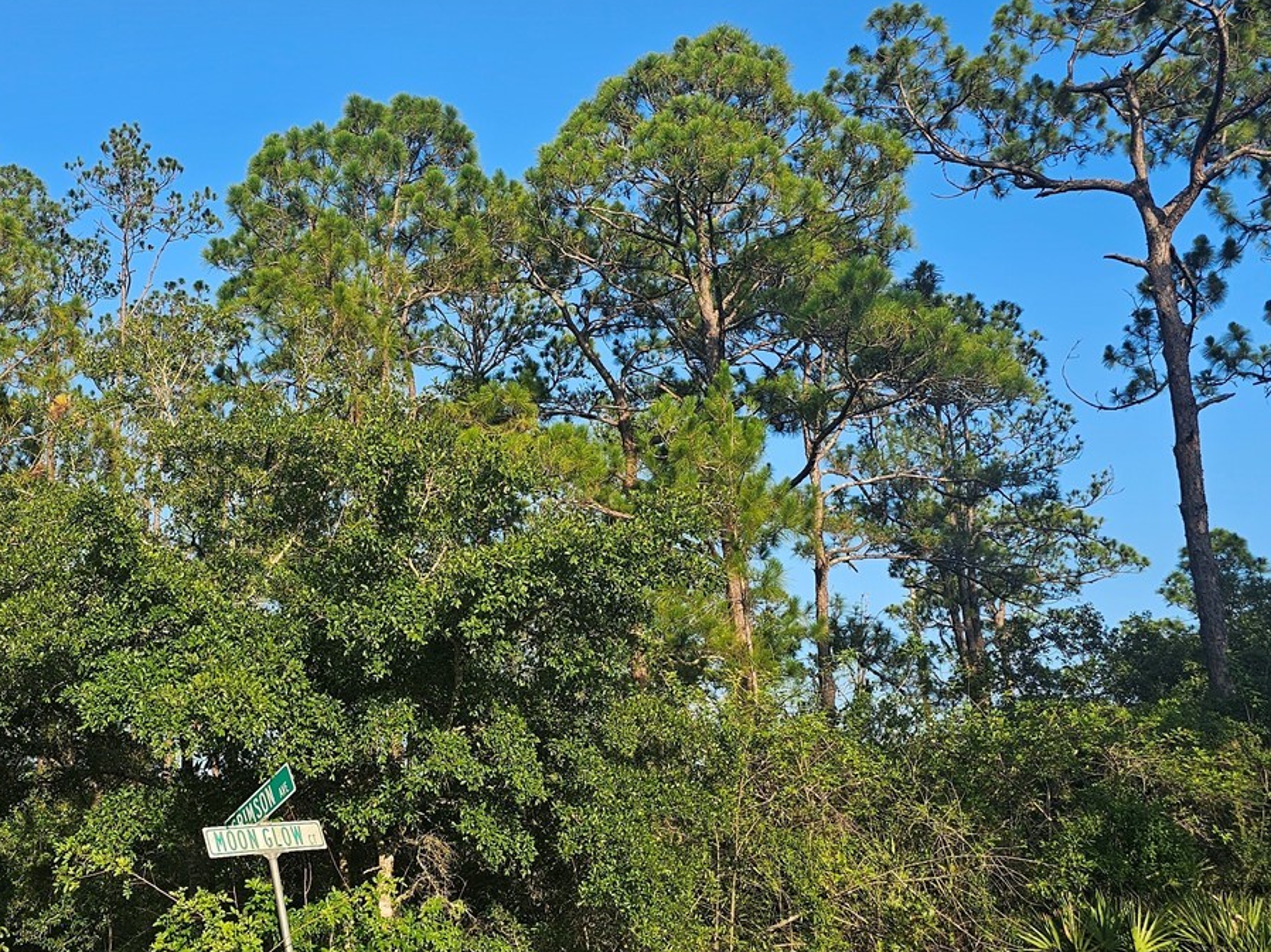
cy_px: 468
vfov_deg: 35.1
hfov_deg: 44.9
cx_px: 391
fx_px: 1505
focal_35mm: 41
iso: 10
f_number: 1.7
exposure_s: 1/411
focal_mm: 6.3
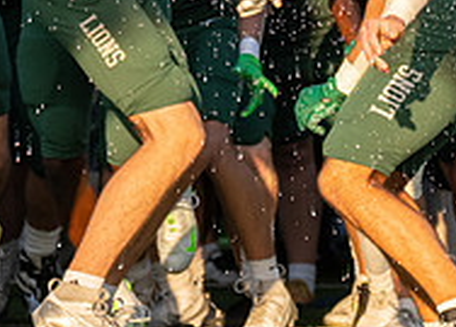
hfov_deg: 3.6
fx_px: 7278
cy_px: -34
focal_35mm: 561
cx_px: -36
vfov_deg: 2.6
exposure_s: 1/1600
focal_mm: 92
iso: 160
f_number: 2.8
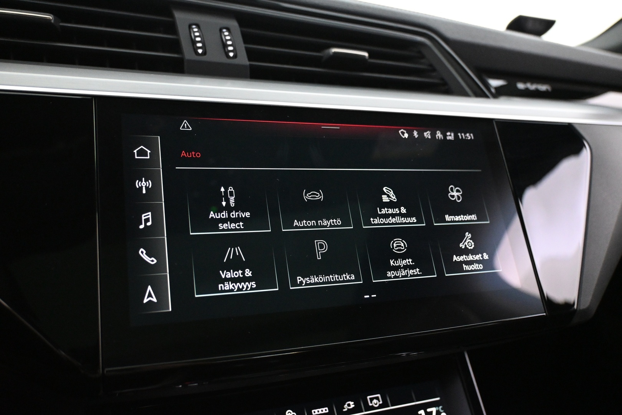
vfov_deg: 42.6
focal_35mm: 31
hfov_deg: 60.7
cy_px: 208
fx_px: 531
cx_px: 311
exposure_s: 1/40
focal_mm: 20.5
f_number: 3.8
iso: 4000
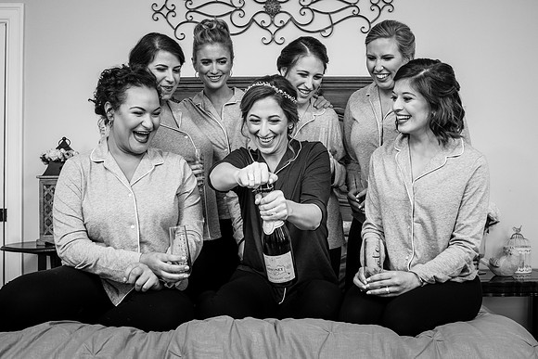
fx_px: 657
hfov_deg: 44.5
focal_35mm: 44
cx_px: 291
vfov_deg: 30.6
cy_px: 173
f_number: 5.6
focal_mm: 35
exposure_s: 1/200
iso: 2000
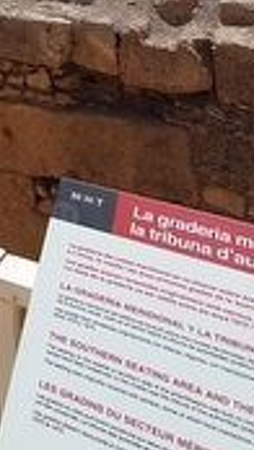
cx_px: -311
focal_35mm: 65
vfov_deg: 23.5
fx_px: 778
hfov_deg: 14.2
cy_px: -277
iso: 50
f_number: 2.2
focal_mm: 1.8
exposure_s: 1/1464
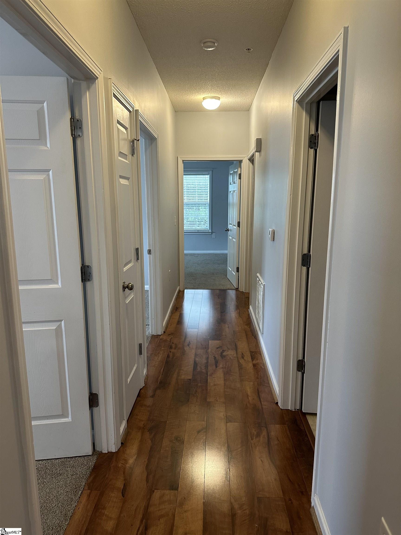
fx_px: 371
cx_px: 200
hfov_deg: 56.8
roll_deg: -0.2
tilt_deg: -10.5
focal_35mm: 24
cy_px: 268
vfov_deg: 71.6
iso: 250
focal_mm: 6.86
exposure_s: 1/60
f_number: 1.78
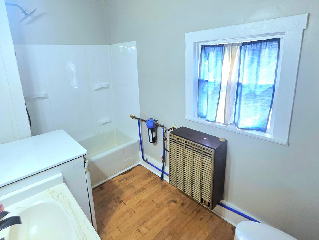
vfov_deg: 71.0
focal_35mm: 18
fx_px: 166
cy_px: 99
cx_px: 145
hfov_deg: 87.5
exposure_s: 1/60.2
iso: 50
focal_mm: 2.2
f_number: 1.9
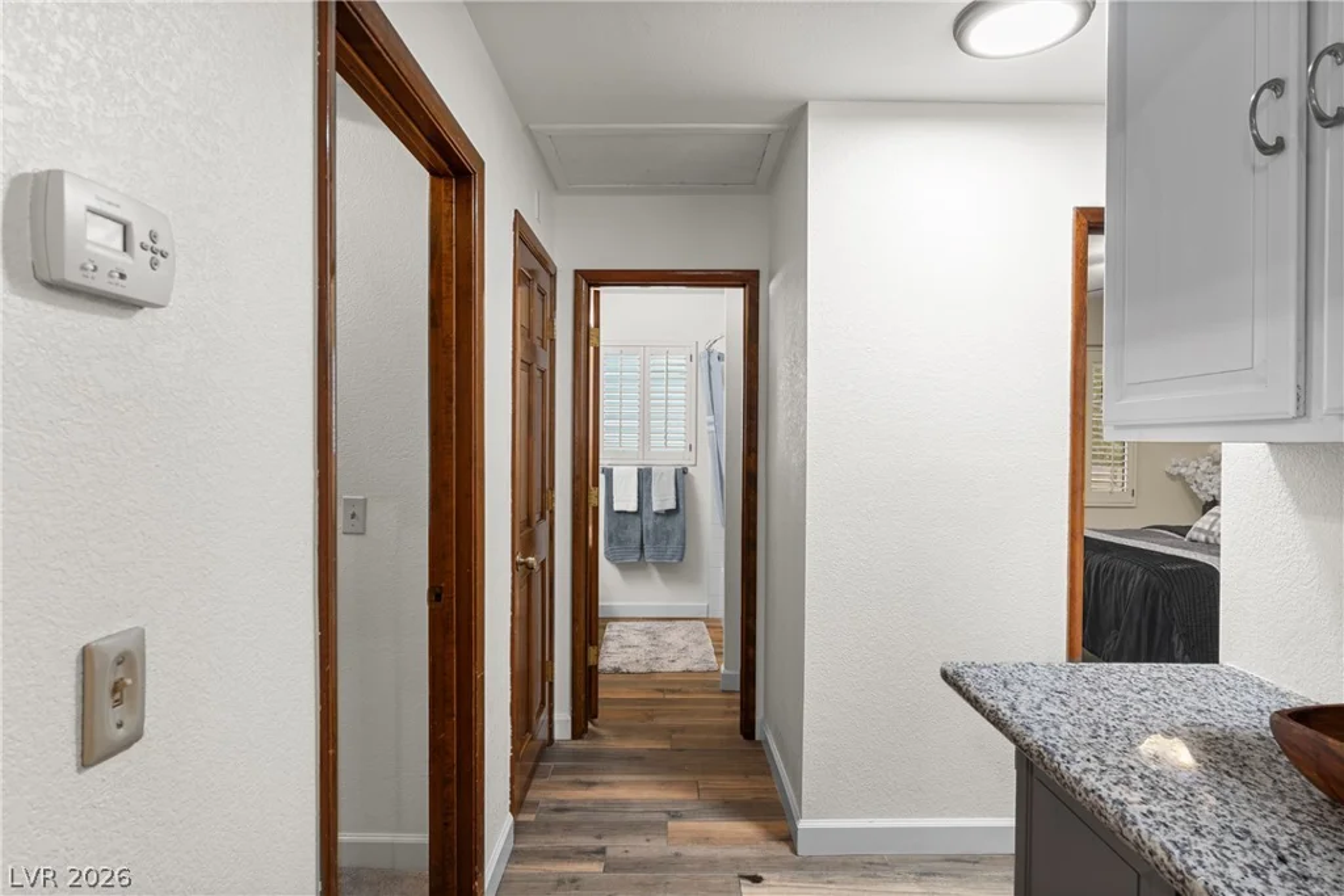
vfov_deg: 61.9
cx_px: 672
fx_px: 747
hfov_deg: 84.0
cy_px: 448
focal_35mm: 20
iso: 400
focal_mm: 20
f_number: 8
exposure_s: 1/400
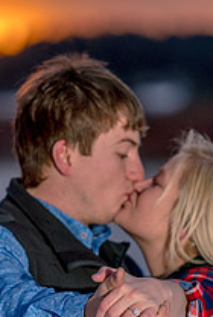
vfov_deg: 4.8
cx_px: 128
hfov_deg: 3.2
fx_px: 3803
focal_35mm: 430
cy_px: 322
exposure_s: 1/250
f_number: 3.5
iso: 250
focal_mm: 200
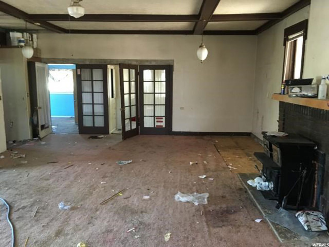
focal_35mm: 29
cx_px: 164
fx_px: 276
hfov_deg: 61.7
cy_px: 124
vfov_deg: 48.2
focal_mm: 4.15
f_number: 2.2
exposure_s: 1/17
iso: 200
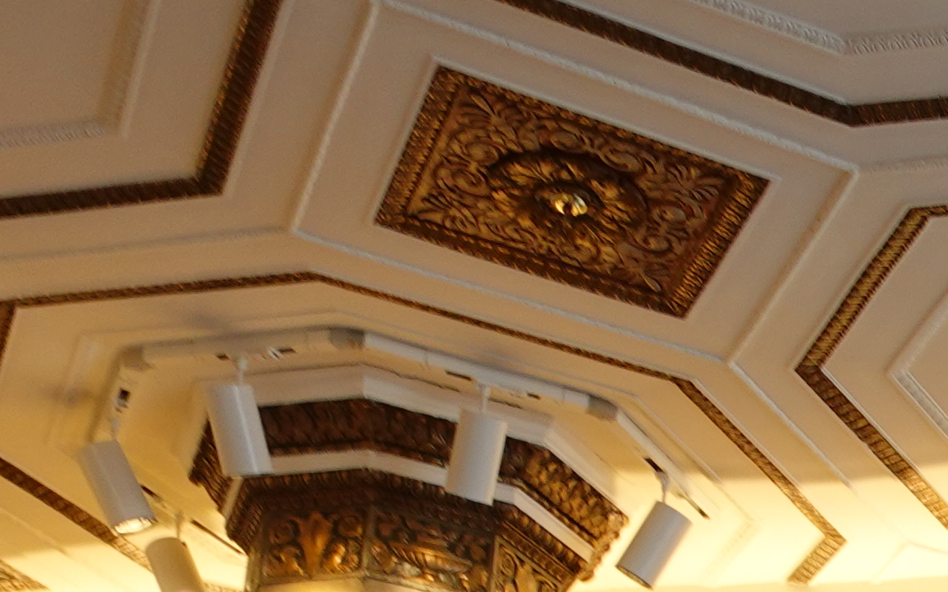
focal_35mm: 106
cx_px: 1791
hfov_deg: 16.1
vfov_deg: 10.8
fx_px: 2738
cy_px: 1342
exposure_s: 1/30
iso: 125
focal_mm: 9.4
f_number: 2.5
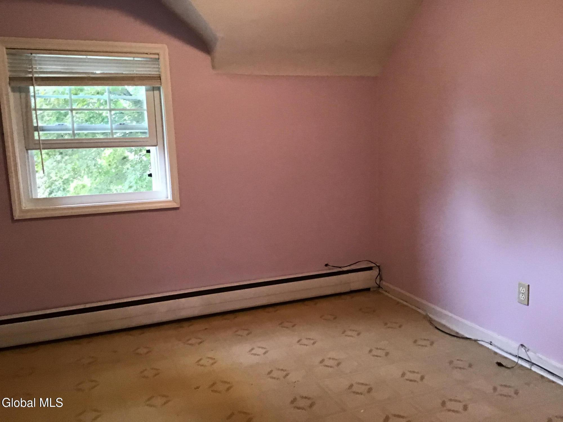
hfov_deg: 58.4
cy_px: 211
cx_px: 282
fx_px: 504
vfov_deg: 45.4
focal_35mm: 31
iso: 160
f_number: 2.4
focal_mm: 3.3
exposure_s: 1/30
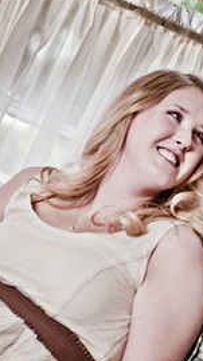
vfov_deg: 9.1
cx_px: 215
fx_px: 2271
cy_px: 206
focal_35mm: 237
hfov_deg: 5.1
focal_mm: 70
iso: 200
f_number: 2.8
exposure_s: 1/400
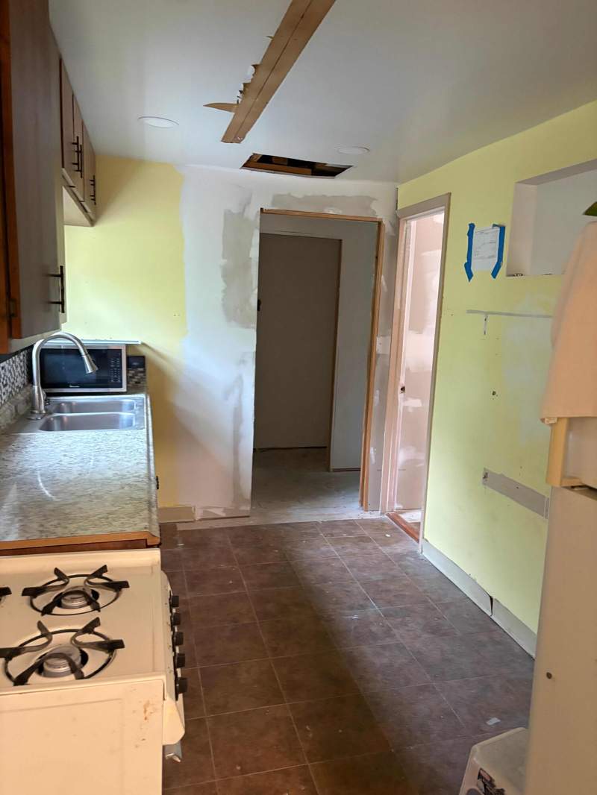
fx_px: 598
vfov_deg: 67.3
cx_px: 298
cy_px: 398
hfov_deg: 53.1
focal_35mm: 26
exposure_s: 1/40
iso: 400
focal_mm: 5.96
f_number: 1.6
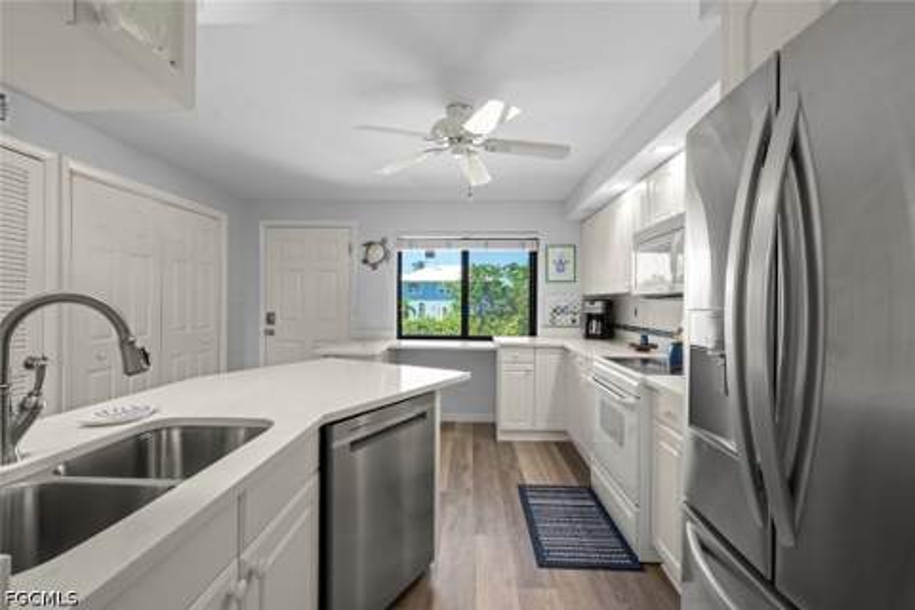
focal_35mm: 16
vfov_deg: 73.7
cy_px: 305
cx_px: 458
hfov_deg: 96.7
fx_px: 407
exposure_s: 1/2
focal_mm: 16
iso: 400
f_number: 11
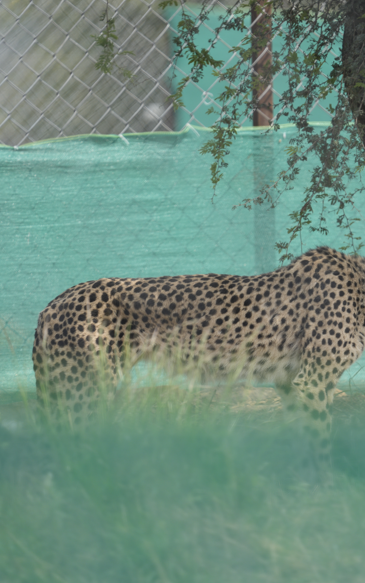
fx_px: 14609
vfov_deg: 2.3
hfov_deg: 1.4
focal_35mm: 918
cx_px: 327
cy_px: 292
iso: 200
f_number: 6.3
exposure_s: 1/500
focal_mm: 600
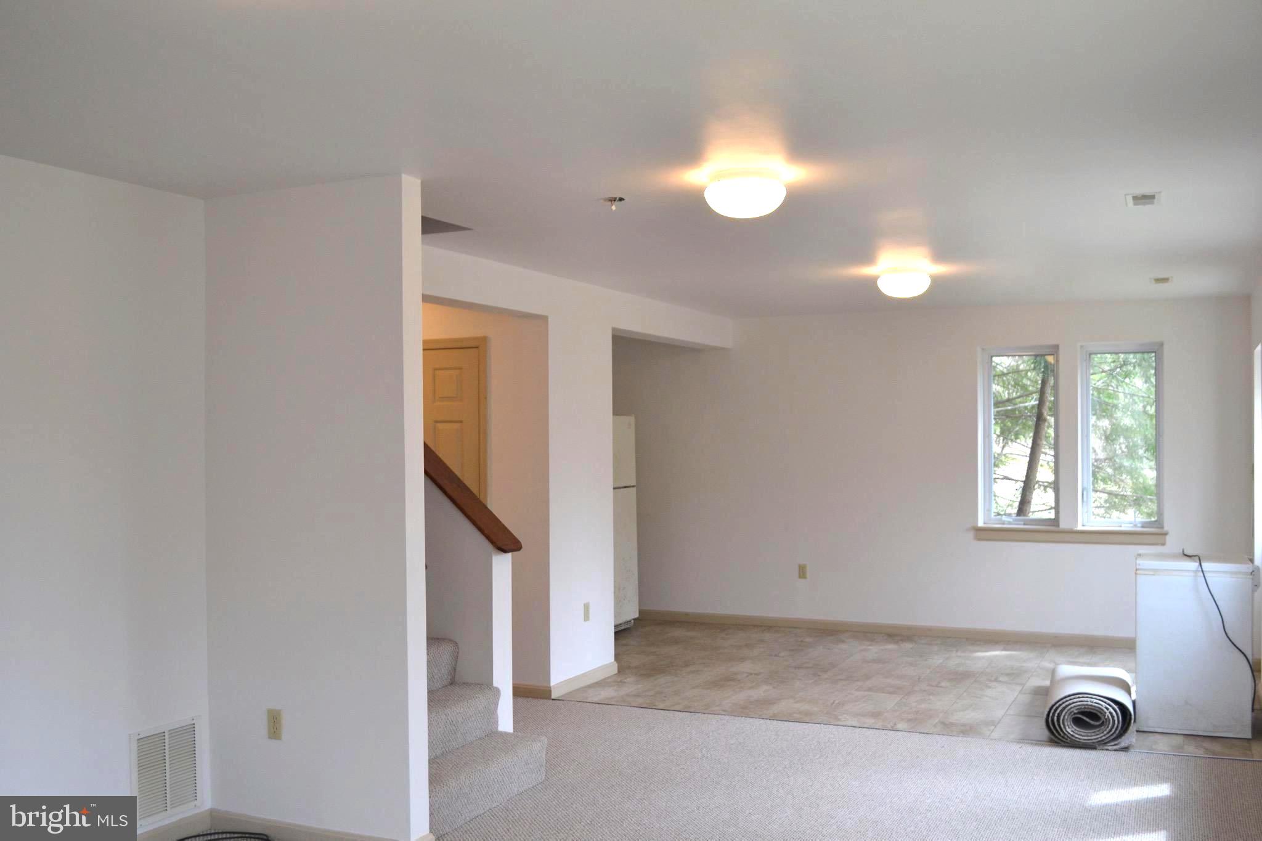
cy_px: 420
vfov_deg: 36.9
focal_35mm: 36
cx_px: 631
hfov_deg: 53.1
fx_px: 1262
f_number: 4.5
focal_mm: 24
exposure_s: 1/80
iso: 400
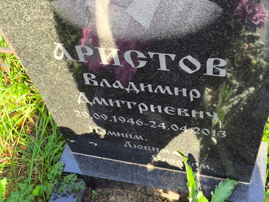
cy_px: 101
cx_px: 134
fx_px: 389
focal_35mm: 50
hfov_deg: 38.2
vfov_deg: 29.1
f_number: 1.7
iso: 50
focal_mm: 4.71
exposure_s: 1/174
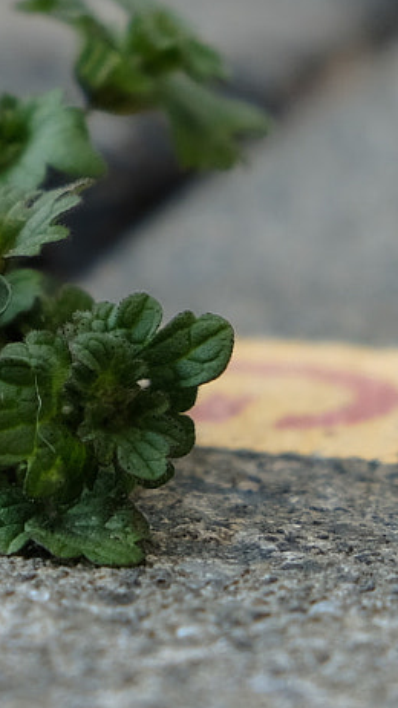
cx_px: -239
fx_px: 5645
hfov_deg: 4.0
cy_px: 185
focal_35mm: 301
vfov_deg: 7.2
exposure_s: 1/320
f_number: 4
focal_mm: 55
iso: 200
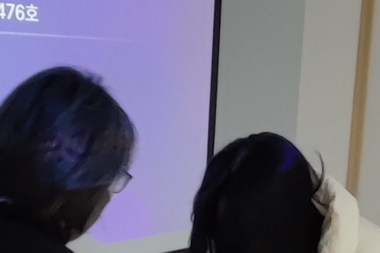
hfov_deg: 24.5
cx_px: 171
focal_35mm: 83
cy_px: 304
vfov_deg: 15.8
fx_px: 876
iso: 74
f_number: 2.2
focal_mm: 1.66
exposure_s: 1/60
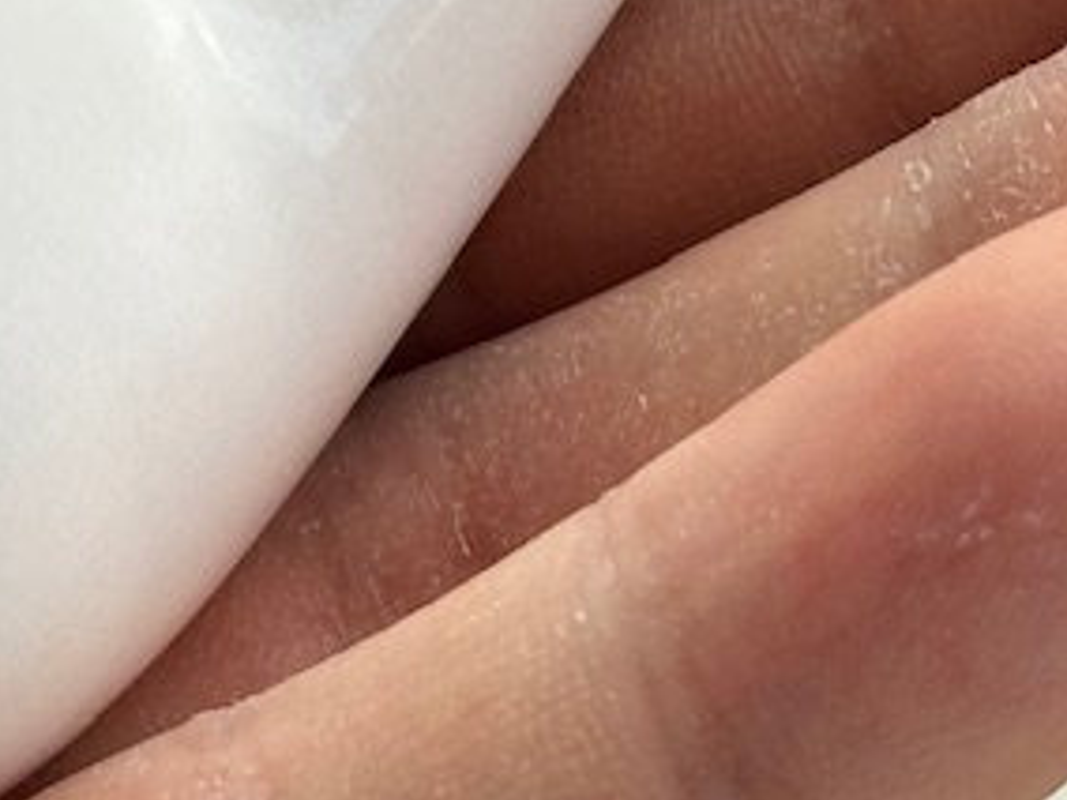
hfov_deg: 9.2
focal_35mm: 216
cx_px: 379
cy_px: -518
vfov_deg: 6.8
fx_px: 6658
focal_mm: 6.86
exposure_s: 1/651
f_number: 1.78
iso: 64
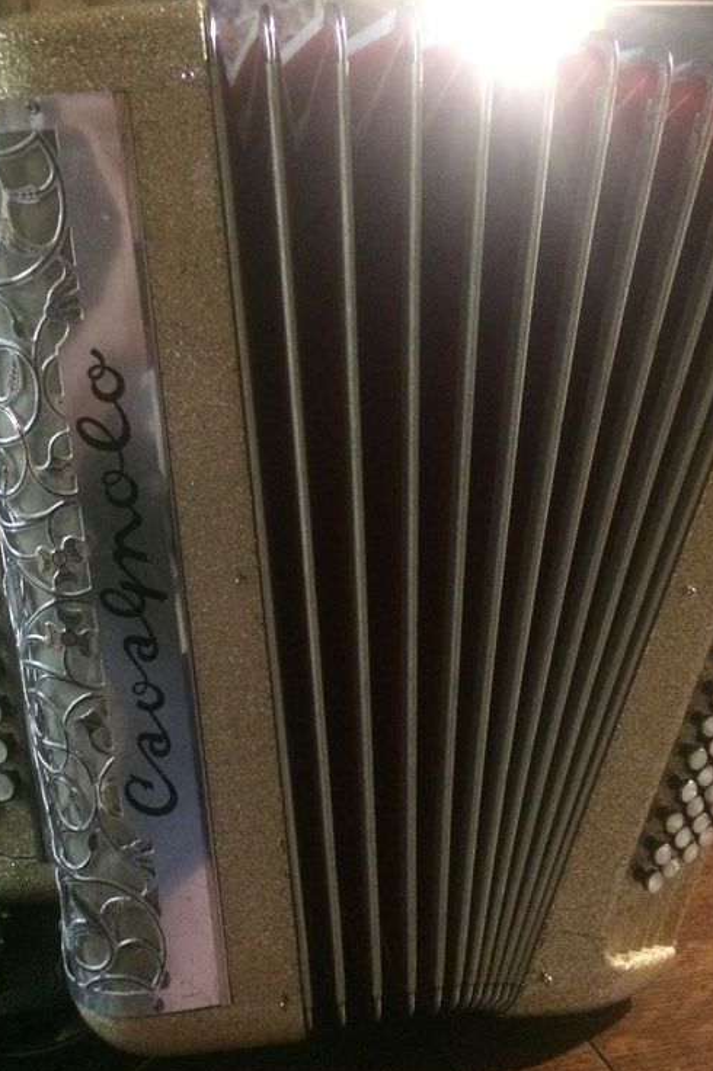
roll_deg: -0.7
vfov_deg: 47.4
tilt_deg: -14.5
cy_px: 540
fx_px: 1219
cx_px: 362
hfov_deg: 32.6
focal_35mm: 41
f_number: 2.2
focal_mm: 4.15
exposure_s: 1/17
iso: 500
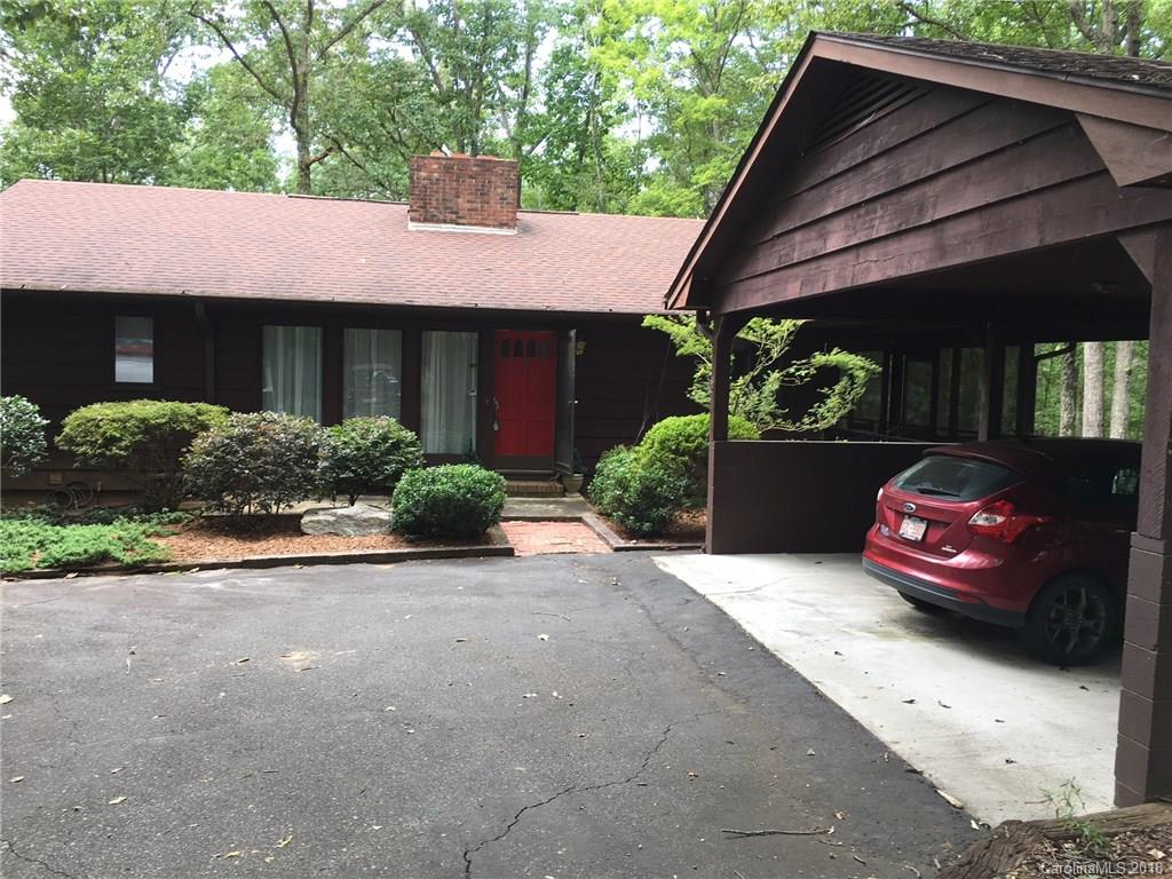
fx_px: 982
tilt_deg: -4.6
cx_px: 586
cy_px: 440
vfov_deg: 48.2
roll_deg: -1.6
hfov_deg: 61.7
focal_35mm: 29
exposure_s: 1/60
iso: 25
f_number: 2.2
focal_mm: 4.15
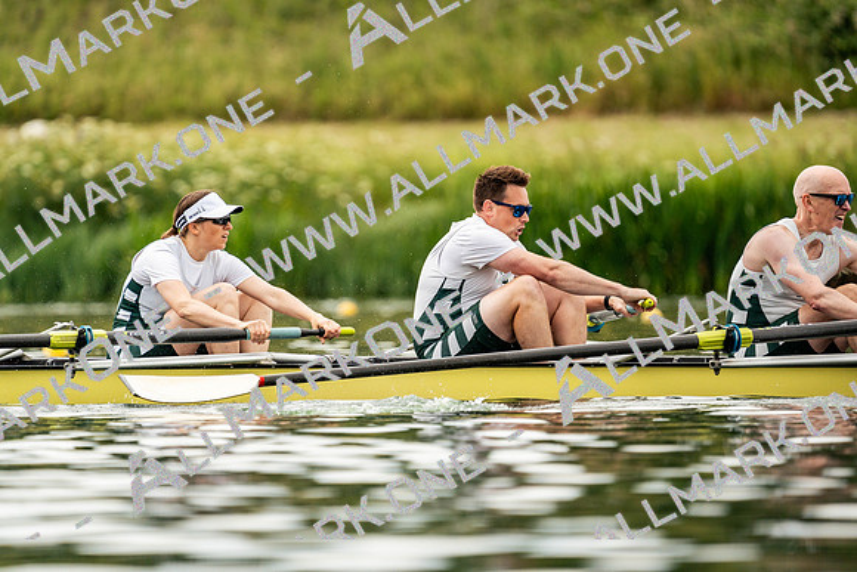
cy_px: 286
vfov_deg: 2.3
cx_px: 428
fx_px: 14286
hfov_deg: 3.4
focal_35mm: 600
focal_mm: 600
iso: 500
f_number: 6.3
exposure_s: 1/2000
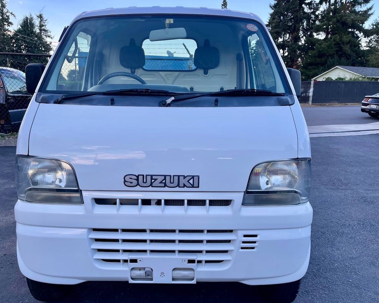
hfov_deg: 64.0
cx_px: 174
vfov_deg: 53.2
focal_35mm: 27
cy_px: 157
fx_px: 303
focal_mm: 5.1
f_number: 1.6
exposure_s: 1/269
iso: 32
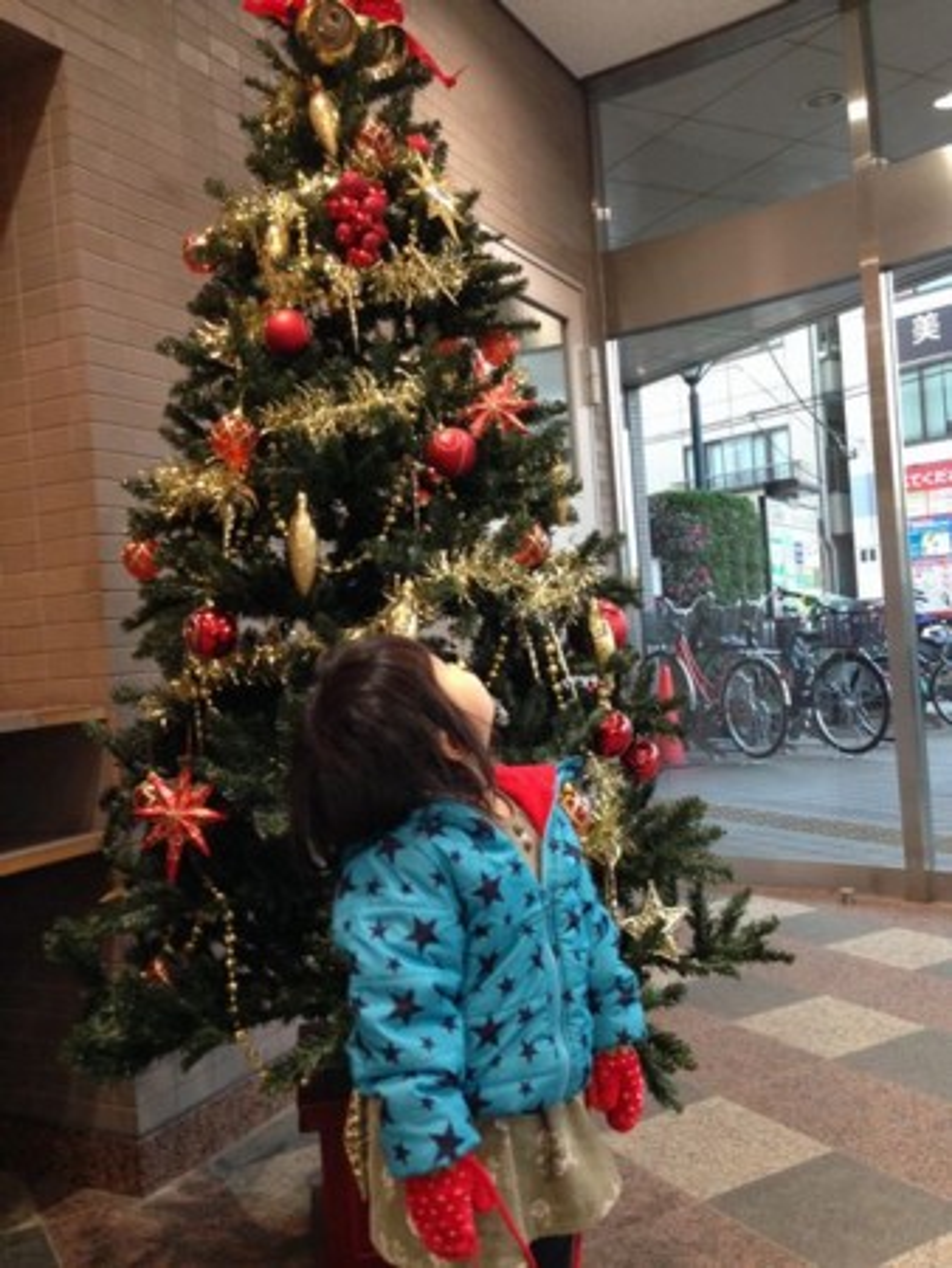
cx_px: 476
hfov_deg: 43.0
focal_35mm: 33
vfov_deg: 55.3
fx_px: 1209
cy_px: 634
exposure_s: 1/20
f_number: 2.4
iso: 160
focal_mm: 4.12
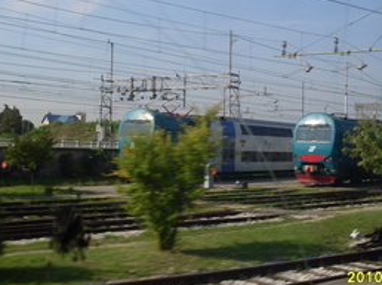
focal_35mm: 59
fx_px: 650
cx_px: 218
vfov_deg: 24.7
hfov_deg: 32.7
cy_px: 99
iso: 80
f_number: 8.4
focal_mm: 6.3
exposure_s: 1/60
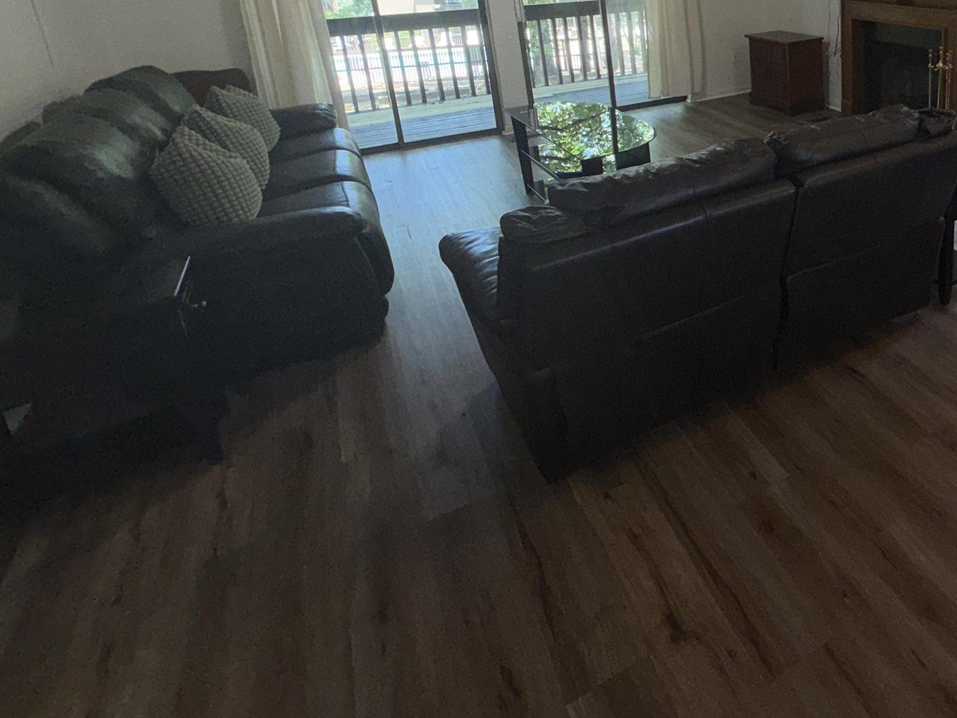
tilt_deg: -14.2
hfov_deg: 61.3
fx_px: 691
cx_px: 815
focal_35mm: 25
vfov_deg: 50.6
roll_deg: +2.0
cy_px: 116
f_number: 2.2
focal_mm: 2.22
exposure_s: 1/120
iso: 50
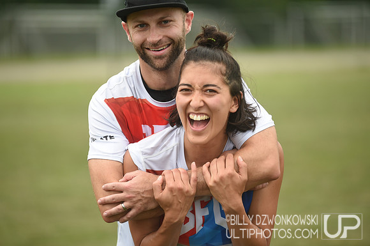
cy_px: 123
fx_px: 2053
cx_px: 185
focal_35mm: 200
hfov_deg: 10.3
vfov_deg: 6.8
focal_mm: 200
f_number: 2.8
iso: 320
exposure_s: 1/1600
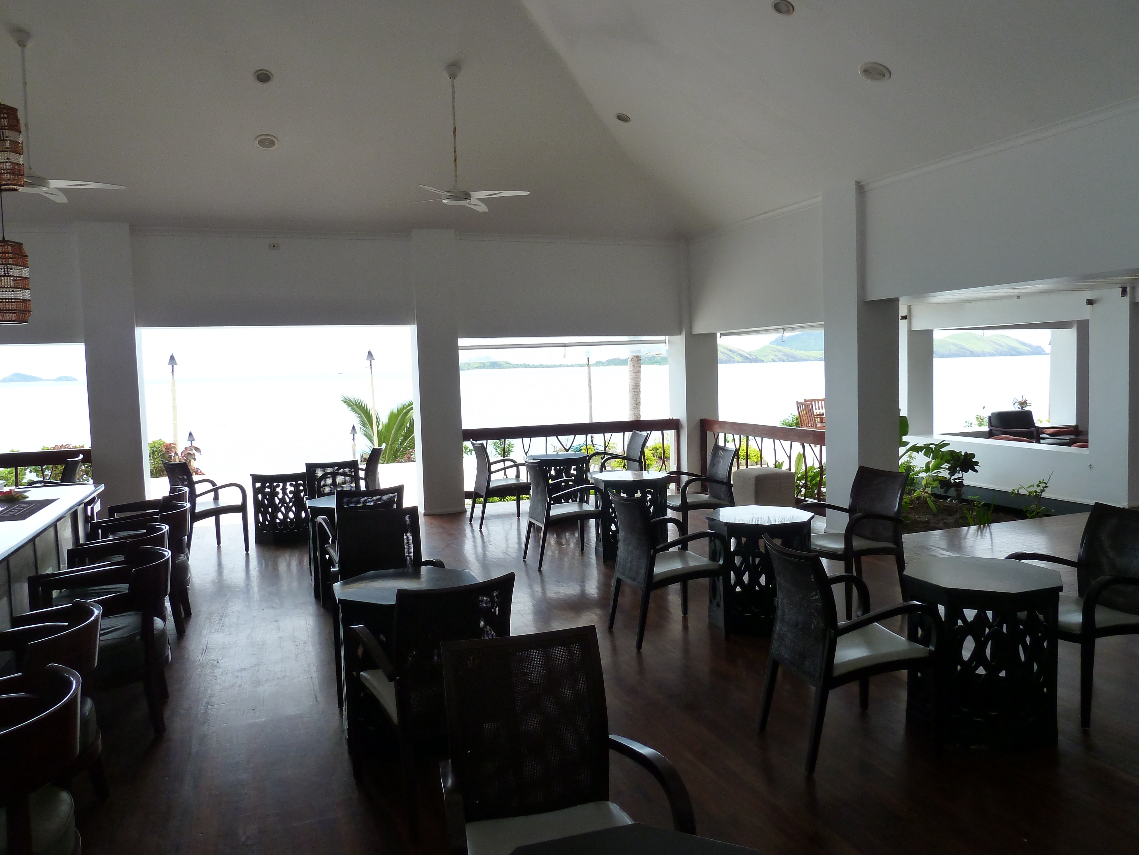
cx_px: 570
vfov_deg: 54.9
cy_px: 428
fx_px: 823
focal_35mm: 25
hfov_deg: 69.4
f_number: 4
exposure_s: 1/125
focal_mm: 4.1
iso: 125
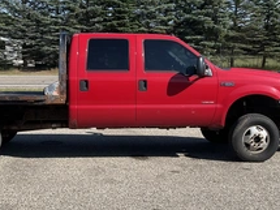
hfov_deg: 35.5
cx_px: 129
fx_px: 437
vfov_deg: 27.0
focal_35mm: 54
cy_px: 107
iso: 25
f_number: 1.8
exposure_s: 1/1451
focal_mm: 3
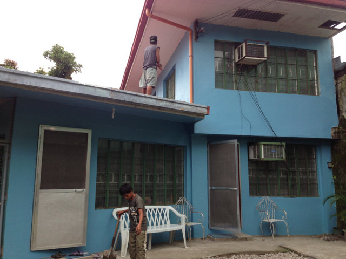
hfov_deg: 55.4
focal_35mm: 33
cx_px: 173
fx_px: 330
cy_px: 130
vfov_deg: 42.9
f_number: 2.4
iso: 50
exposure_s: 1/153
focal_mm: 4.13
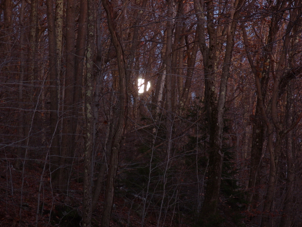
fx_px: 1527
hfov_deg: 11.3
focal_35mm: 175
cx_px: 151
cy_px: 114
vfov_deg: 8.5
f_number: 4.5
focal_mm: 39
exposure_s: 1.5
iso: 100
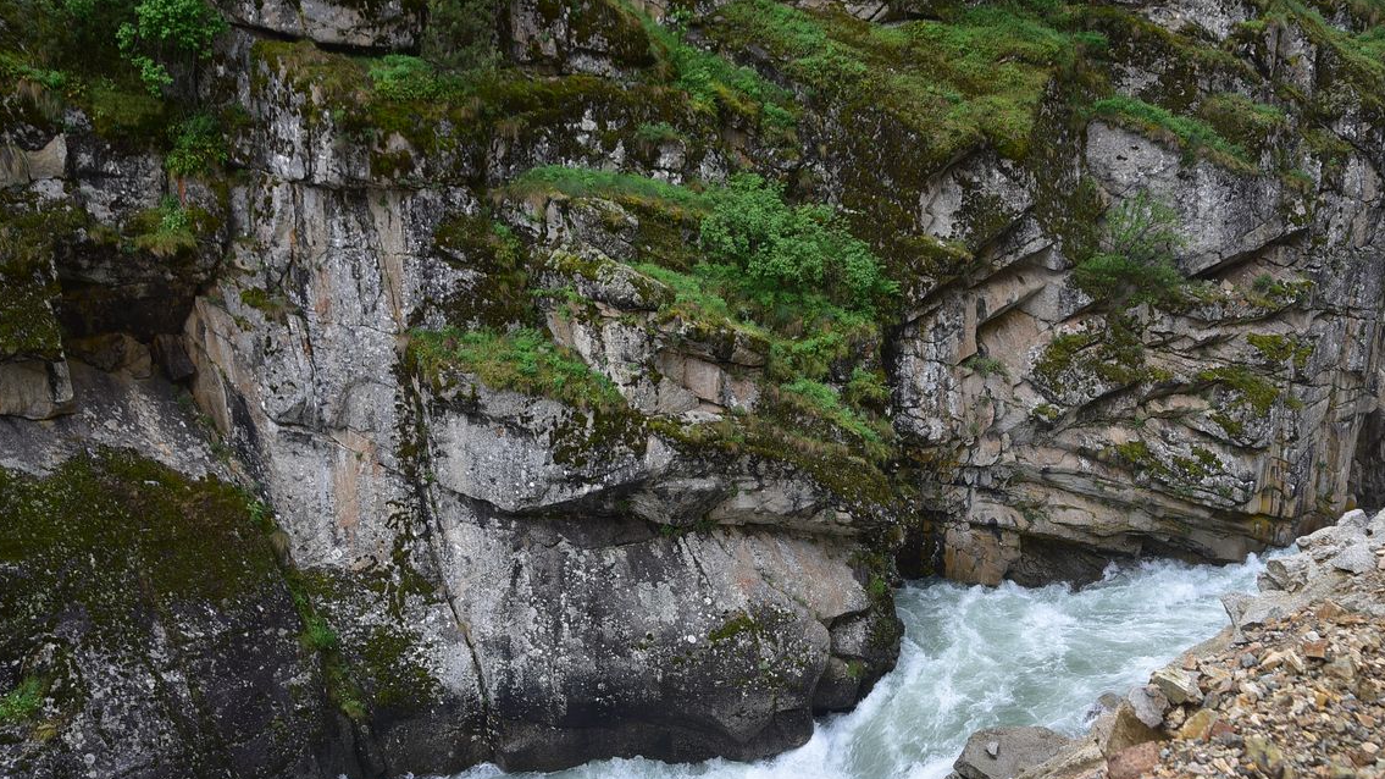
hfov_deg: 34.9
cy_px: 463
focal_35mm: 60
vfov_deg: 20.0
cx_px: 737
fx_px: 2203
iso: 160
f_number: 5
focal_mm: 50
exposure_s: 1/125
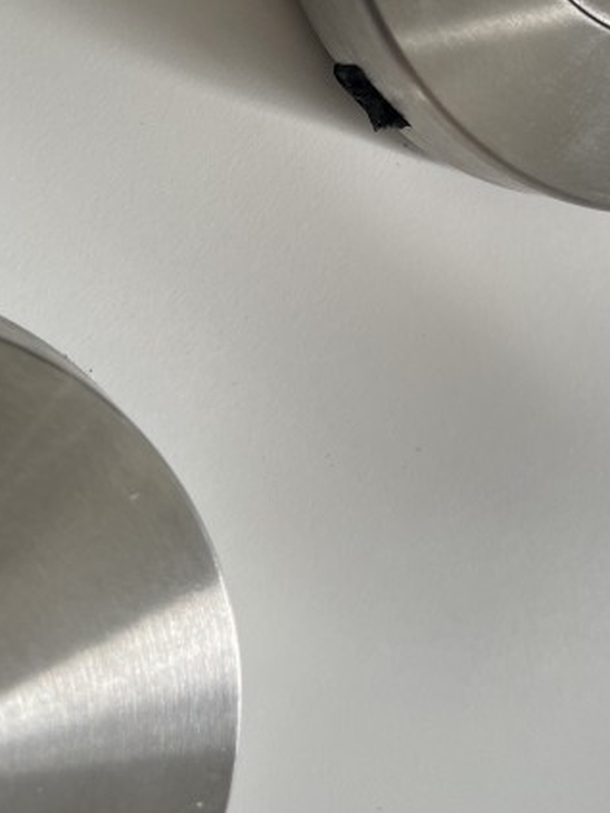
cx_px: 301
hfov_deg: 29.7
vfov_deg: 36.1
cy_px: 58
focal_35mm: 49
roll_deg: -43.2
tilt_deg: +16.7
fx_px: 1151
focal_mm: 4.2
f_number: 1.6
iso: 64
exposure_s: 1/121
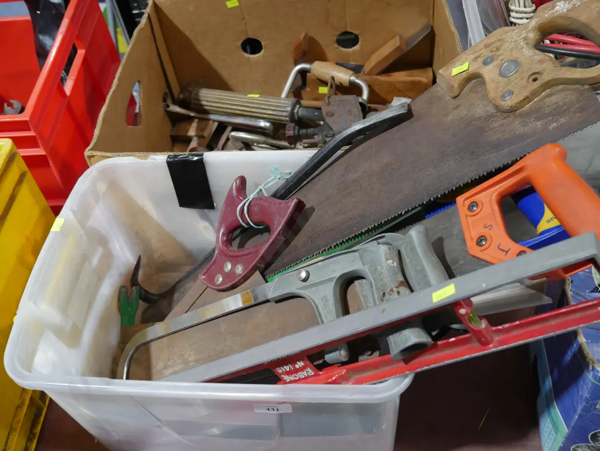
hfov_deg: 49.0
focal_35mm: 38
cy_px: 226
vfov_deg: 37.8
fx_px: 659
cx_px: 300
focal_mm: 19
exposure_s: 1/60
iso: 640
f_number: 4.1
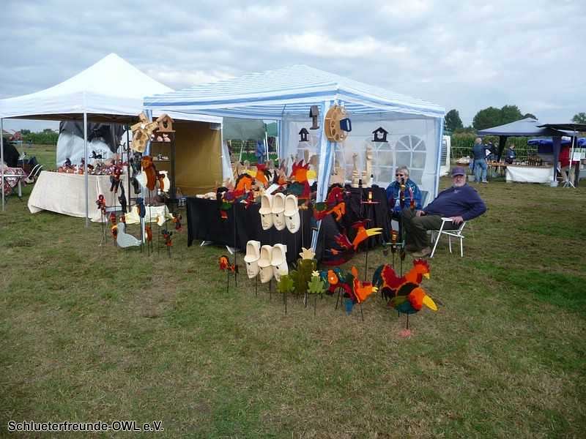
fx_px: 474
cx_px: 293
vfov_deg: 49.7
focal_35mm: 28
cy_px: 220
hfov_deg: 63.4
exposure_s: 1/500
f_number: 3.3
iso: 100
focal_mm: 4.7
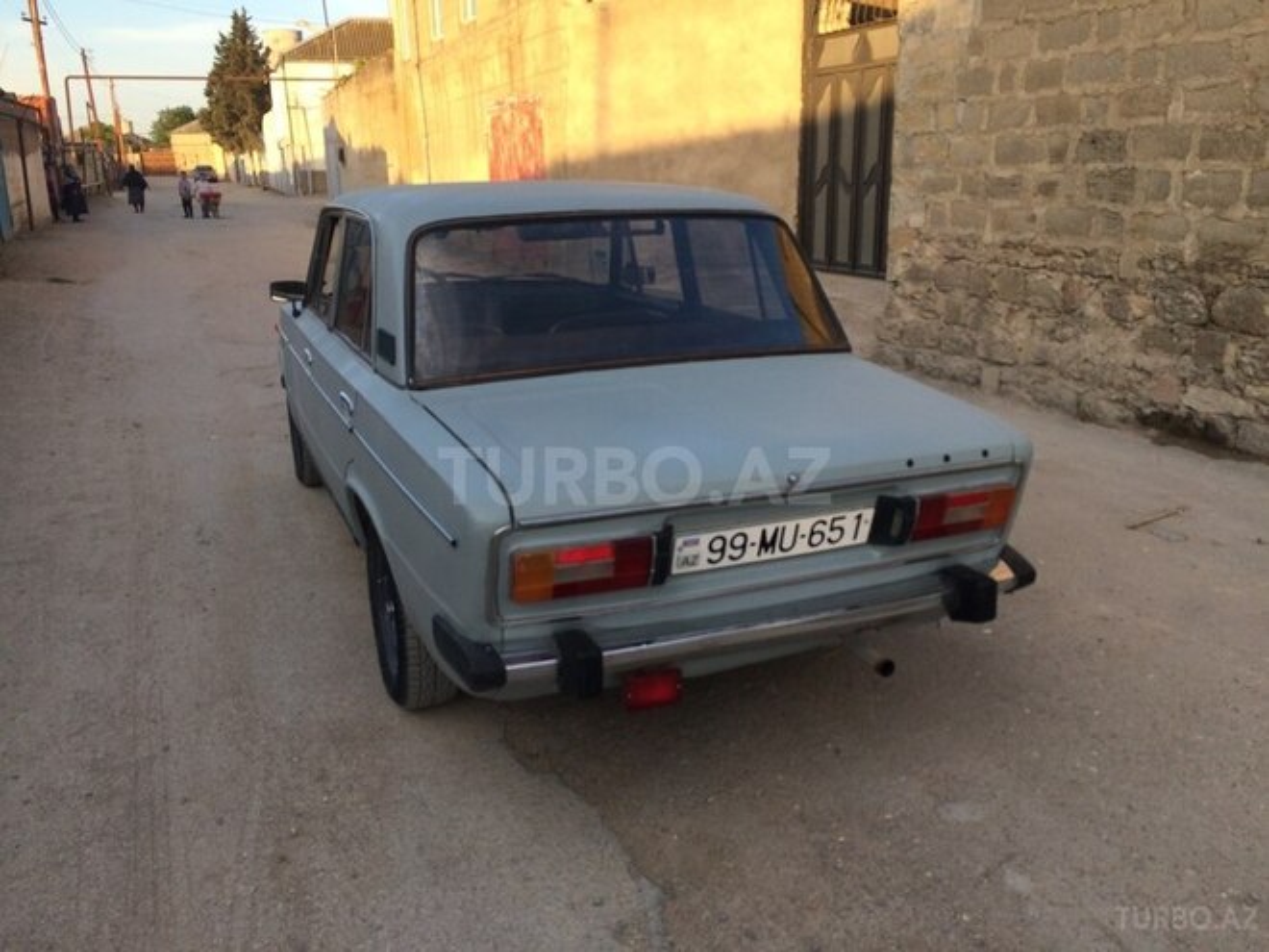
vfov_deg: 48.2
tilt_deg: -16.0
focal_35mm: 29
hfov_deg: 61.7
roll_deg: +1.7
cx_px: 634
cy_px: 476
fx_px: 1063
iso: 32
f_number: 2.2
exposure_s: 1/334
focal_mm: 4.15
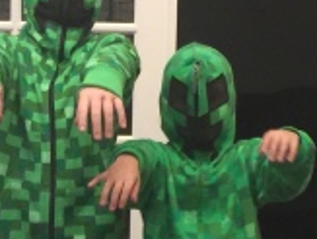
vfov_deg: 10.4
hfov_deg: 13.8
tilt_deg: -5.5
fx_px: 1303
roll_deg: -0.7
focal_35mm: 142
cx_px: 95
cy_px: 220
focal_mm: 4.15
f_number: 2.2
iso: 64
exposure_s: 1/4
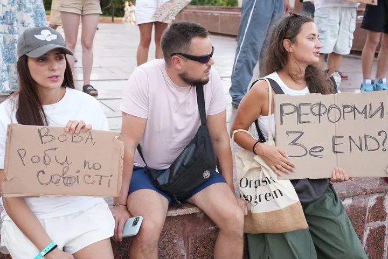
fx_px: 561
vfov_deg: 26.0
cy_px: 130
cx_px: 194
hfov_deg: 38.2
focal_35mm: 52
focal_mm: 52
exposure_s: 1/250
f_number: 5.6
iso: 1000
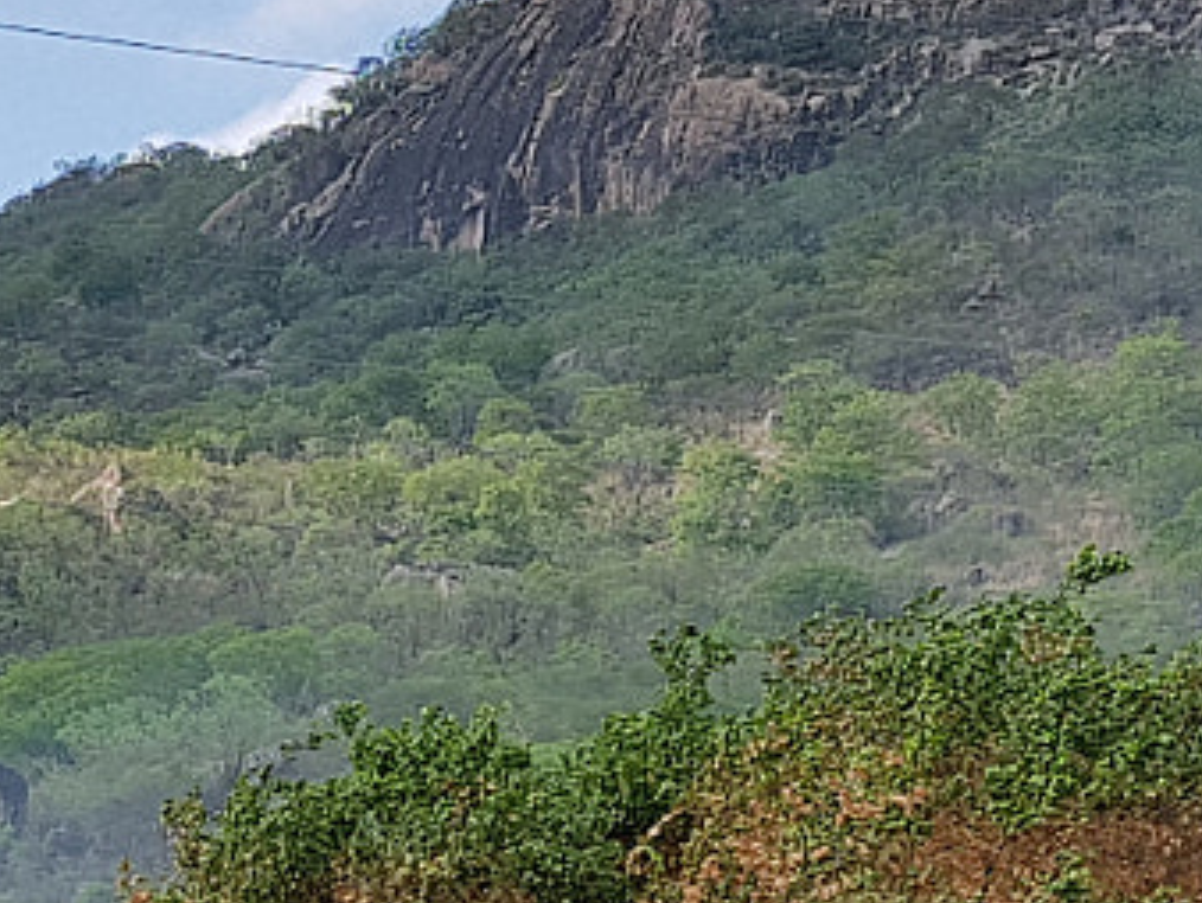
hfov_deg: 15.9
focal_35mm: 123
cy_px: 1173
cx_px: 281
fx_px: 4274
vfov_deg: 11.7
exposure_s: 1/1384
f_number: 1.7
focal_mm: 4.2
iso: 40
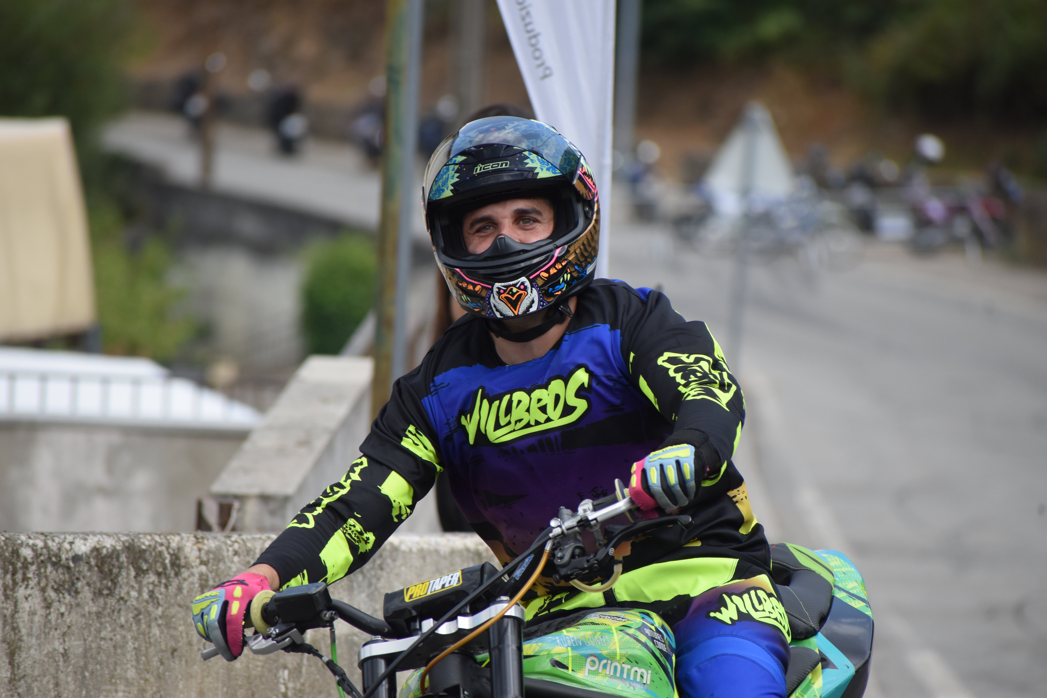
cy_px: 349
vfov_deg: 4.0
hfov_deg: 6.0
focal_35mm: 345
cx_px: 524
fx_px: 10033
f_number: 5.6
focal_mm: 230
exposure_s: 1/1000
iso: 500
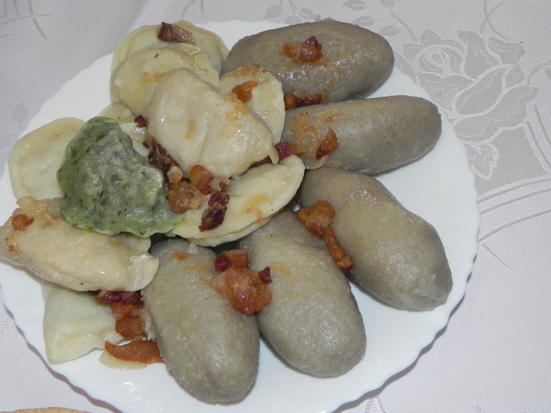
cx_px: 276
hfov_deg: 41.2
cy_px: 206
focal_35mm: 46
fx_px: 732
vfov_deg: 31.5
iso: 200
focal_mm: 8.2
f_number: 3.2
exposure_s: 1/30
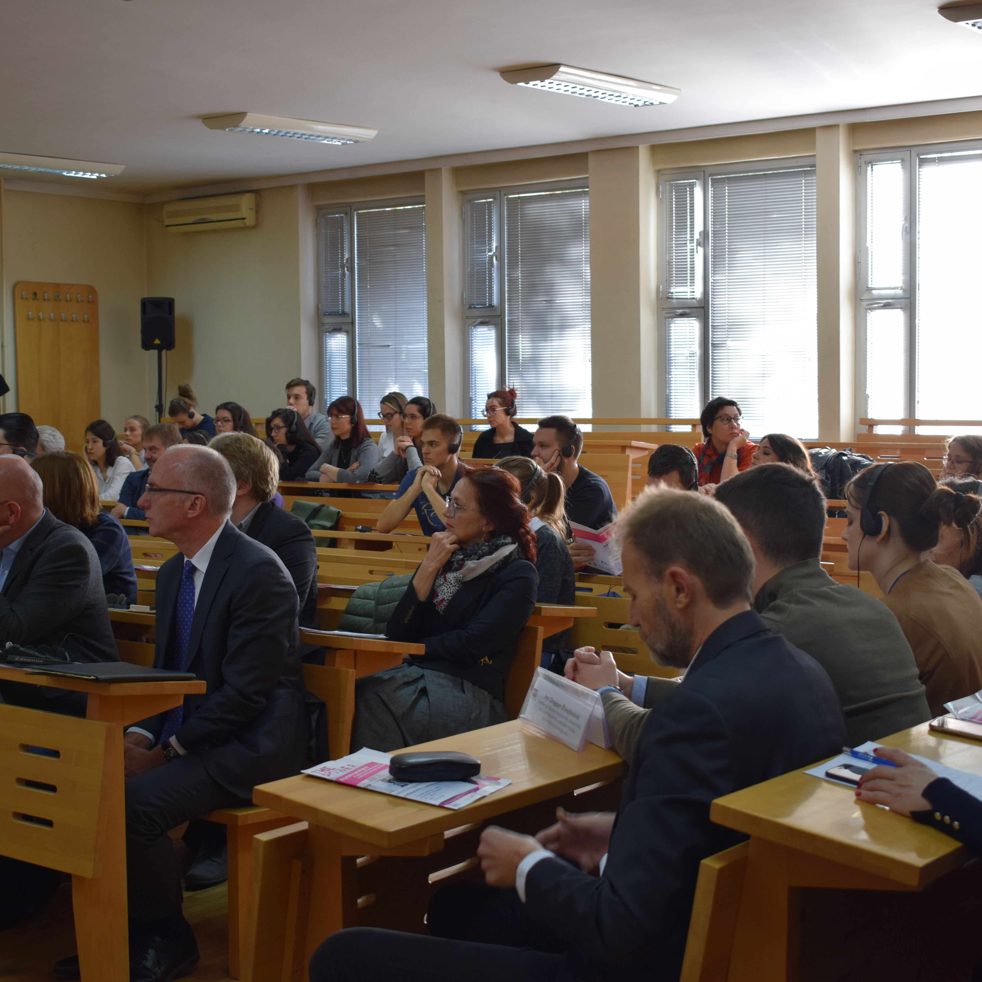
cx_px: 462
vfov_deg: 32.4
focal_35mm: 53
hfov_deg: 32.4
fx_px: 1690
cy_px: 497
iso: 400
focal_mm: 27
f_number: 4
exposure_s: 1/60
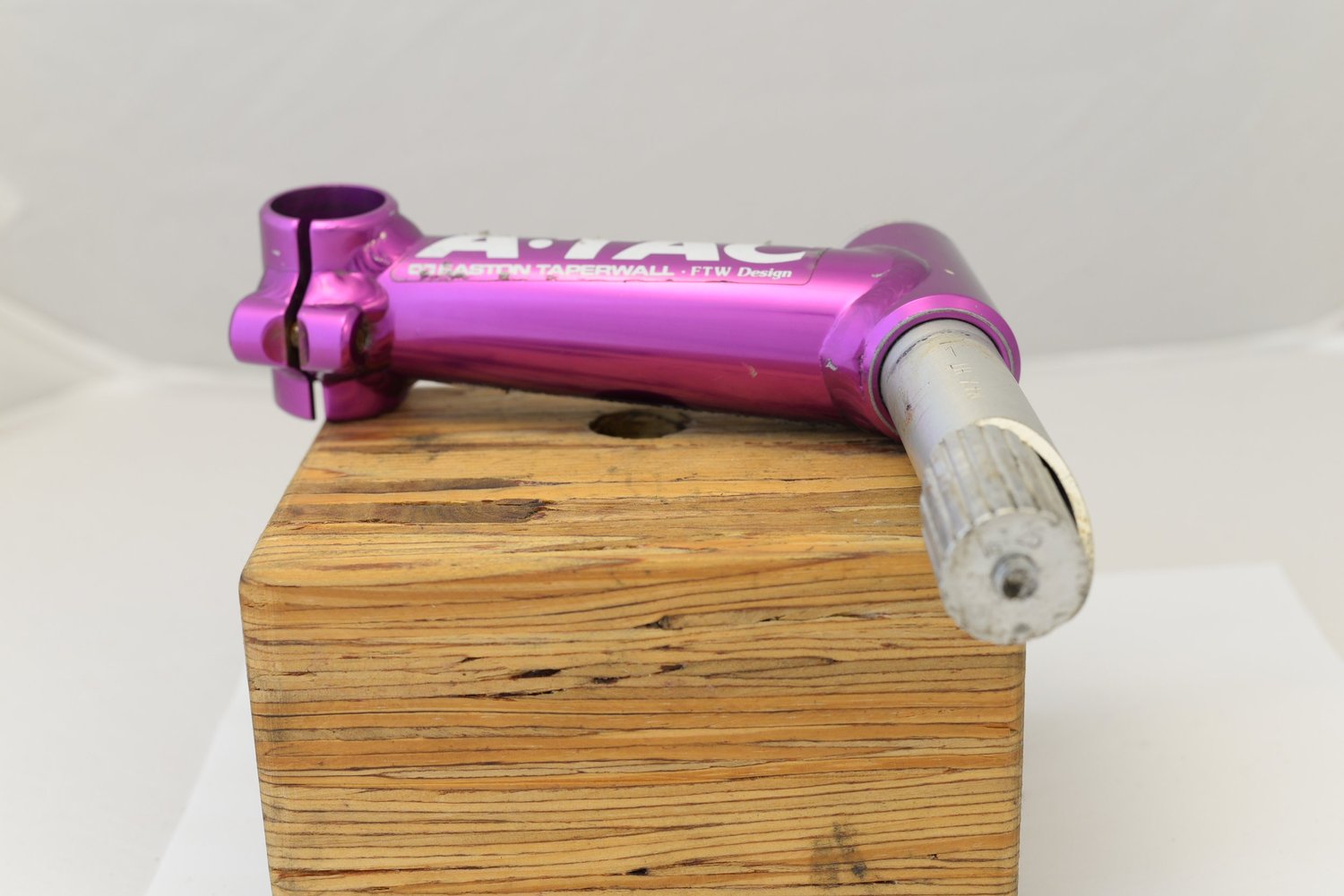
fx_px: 1867
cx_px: 672
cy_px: 448
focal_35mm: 50
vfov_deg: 27.0
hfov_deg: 39.6
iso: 400
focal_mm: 50
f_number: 6.3
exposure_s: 1/15
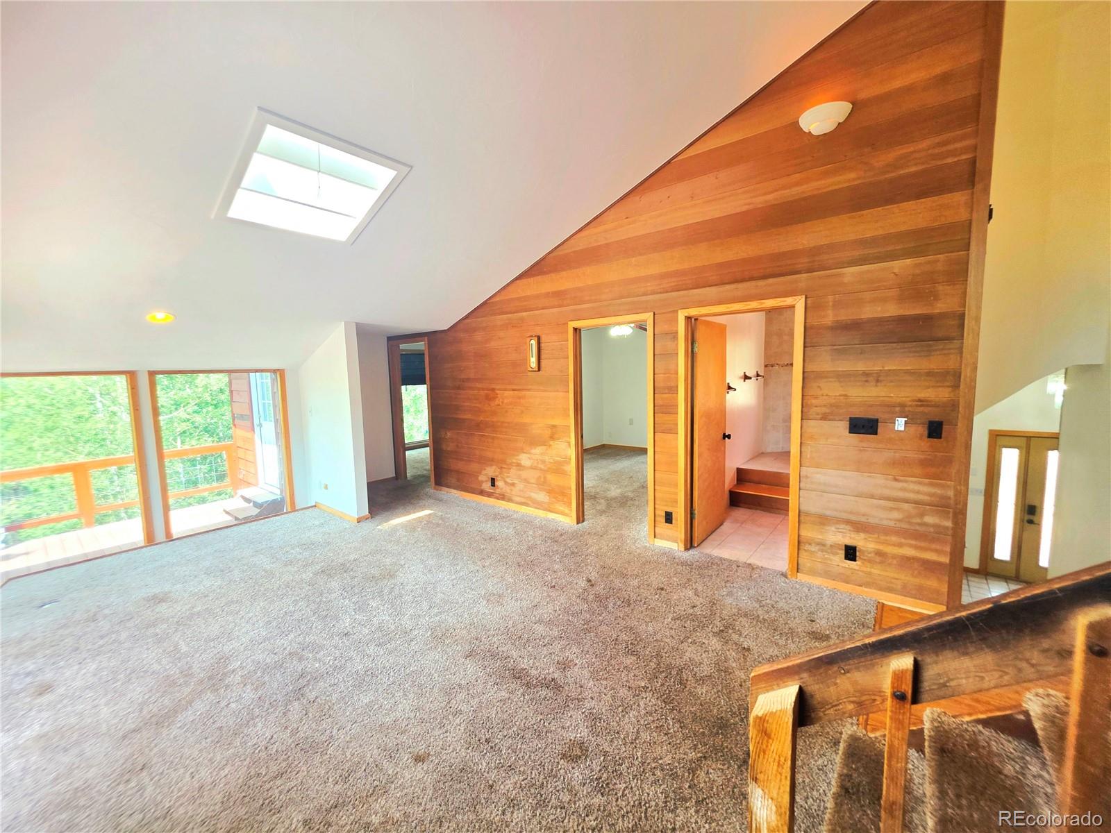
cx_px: 556
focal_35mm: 13
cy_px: 416
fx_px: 417
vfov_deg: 89.9
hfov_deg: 106.2
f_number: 1.9
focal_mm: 2.2
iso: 32
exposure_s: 1/120
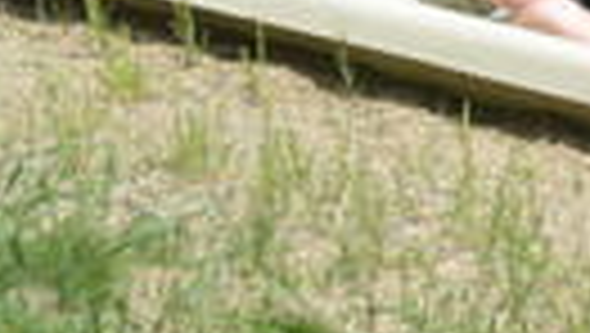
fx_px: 9741
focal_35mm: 622
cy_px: 133
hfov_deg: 3.5
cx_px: 815
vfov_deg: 2.0
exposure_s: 1/640
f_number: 6.3
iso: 180
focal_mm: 195
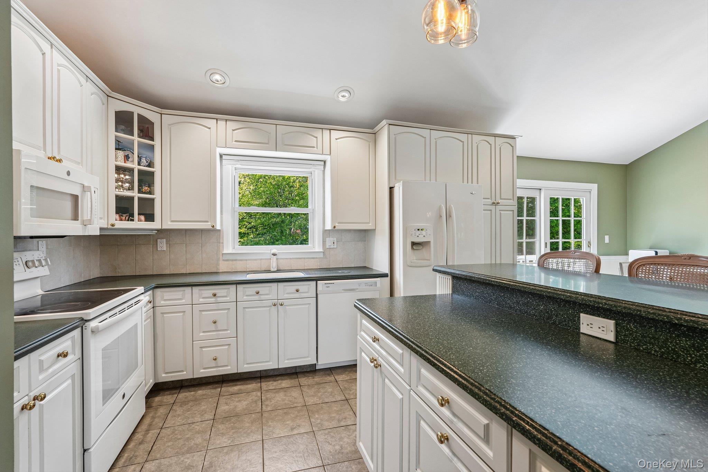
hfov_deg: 95.0
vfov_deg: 72.0
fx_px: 324
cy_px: 236
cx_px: 354
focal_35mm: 16
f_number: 9
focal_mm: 16.5
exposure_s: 1/25
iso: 400
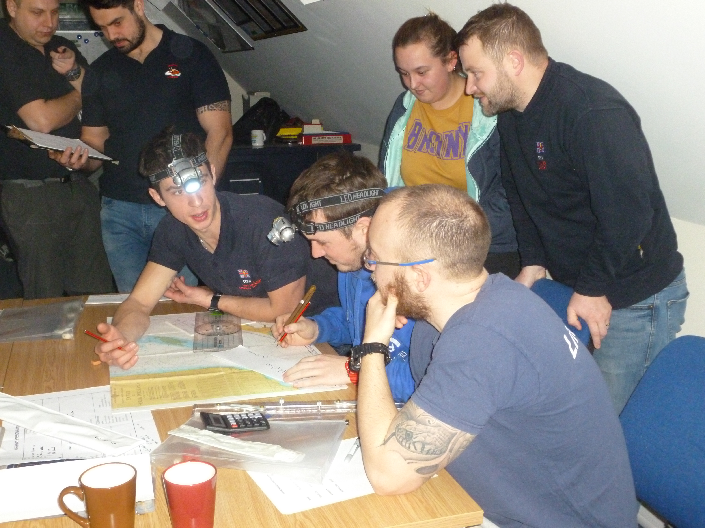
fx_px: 794
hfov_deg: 47.9
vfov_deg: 36.8
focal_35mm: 39
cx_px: 352
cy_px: 264
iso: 640
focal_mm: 6.9
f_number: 3.7
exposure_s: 1/60
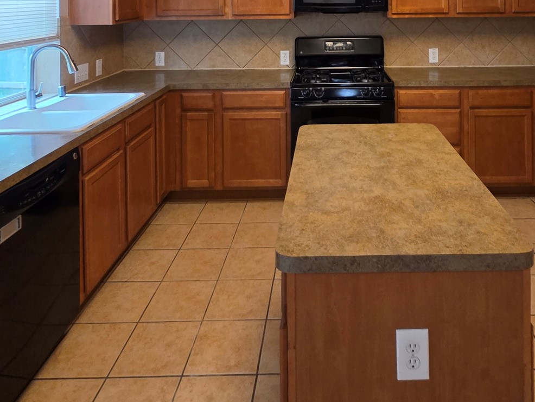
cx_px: 330
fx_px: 417
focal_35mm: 27
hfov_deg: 64.5
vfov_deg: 43.9
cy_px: 1
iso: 200
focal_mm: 2.2
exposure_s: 1/60
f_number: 1.9
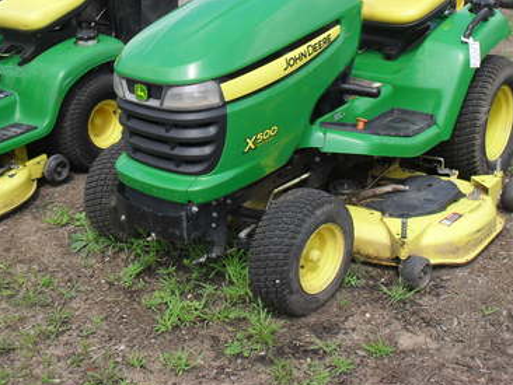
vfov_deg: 27.7
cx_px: 289
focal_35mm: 52
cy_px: 105
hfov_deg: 36.7
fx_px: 771
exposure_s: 1/125
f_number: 8.4
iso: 100
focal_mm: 6.3
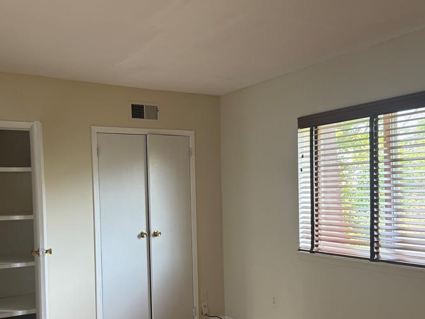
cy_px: 208
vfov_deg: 38.3
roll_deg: +1.0
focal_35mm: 37
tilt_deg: -2.1
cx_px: 173
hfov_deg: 49.9
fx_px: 454
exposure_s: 1/121
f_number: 1.78
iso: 200
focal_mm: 6.76
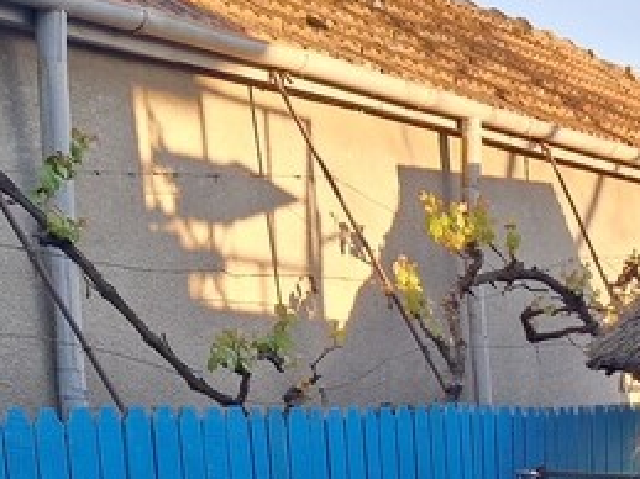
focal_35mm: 91
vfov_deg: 14.6
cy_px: 810
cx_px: 820
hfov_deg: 19.9
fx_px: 1682
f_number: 1.8
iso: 50
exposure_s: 1/180
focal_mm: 5.4
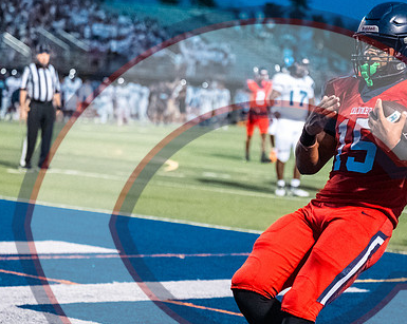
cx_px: 270
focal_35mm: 150
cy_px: 215
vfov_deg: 10.3
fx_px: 1805
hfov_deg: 12.9
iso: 11400
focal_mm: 70
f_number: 2.8
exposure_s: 1/1600
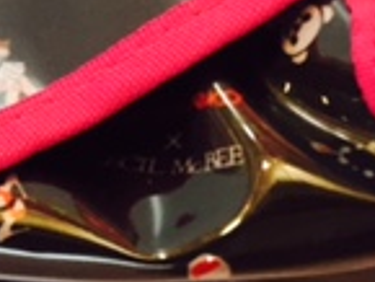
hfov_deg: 13.9
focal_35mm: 128
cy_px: -26
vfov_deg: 11.4
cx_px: -269
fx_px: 1388
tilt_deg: -58.3
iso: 100
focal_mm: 4.15
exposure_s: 1/33
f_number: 2.2
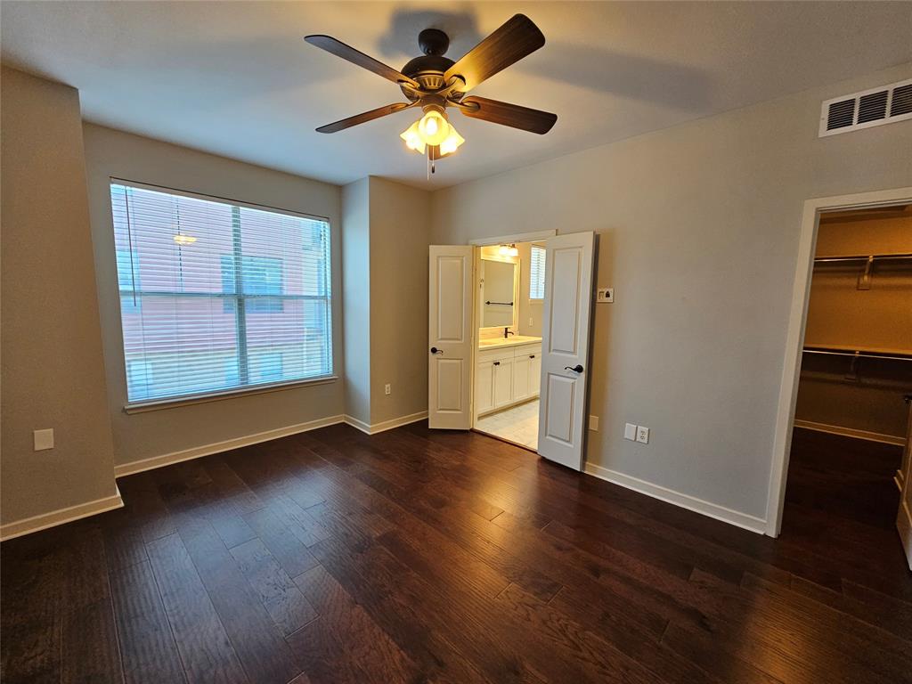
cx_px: 456
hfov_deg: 106.2
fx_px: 343
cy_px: 342
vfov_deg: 89.9
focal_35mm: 13
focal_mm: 2.2
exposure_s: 1/60
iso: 200
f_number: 2.2
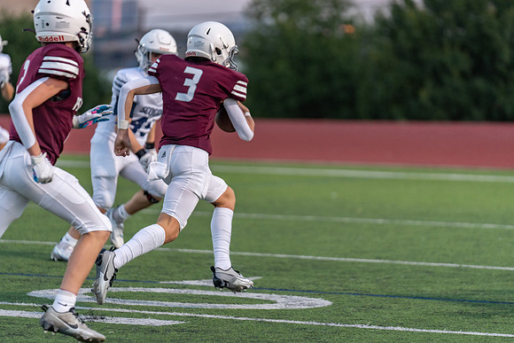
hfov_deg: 9.5
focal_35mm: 217
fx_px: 3105
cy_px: 172
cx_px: 257
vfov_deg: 6.3
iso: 1000
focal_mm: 200
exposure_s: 1/1250
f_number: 2.8
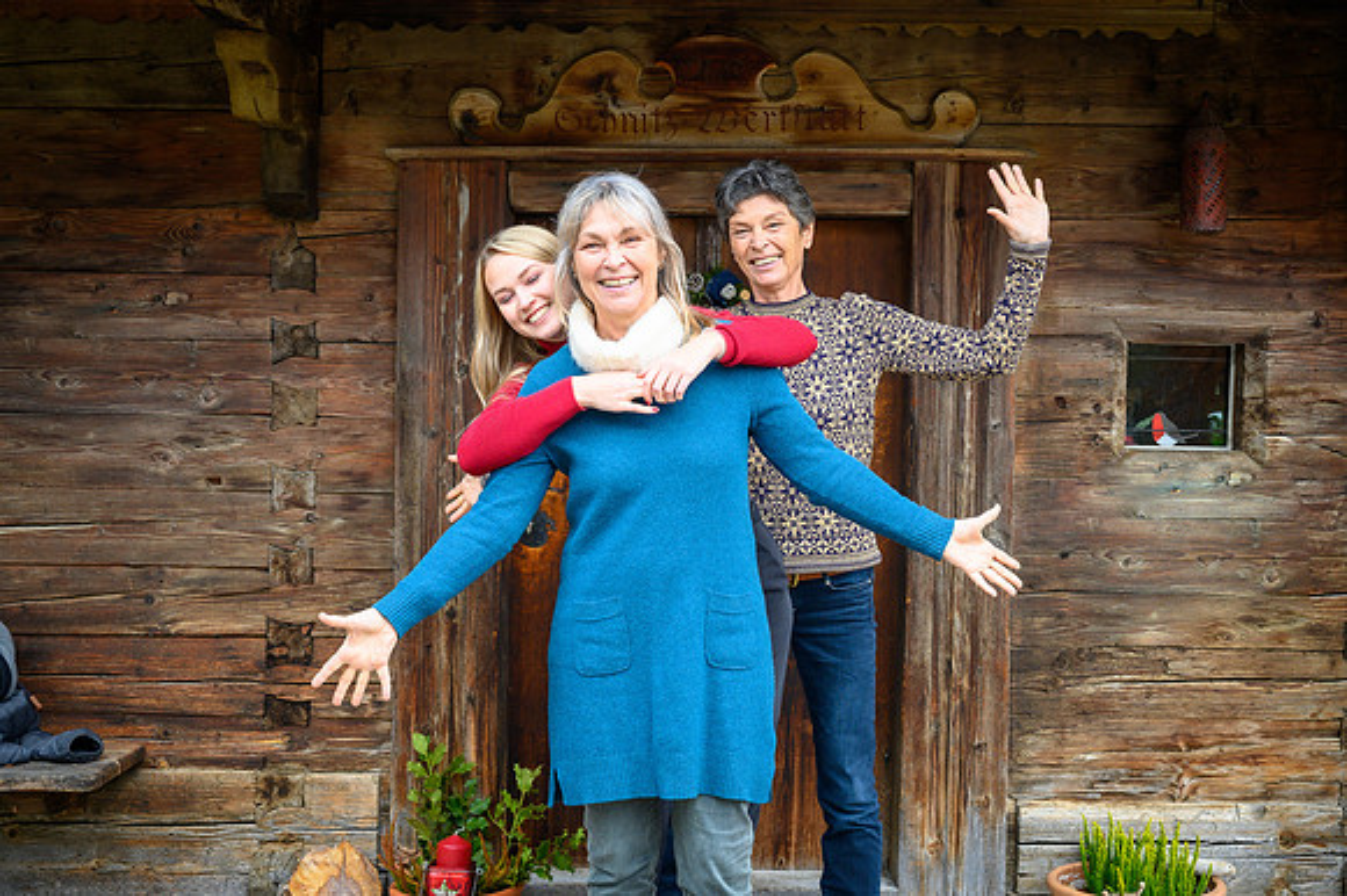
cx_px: 674
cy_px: 448
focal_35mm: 54
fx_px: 2019
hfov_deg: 36.9
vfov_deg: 25.0
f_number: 5.6
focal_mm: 54
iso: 640
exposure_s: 1/125
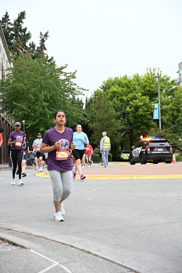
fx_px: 432
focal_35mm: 57
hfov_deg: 23.8
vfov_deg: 35.0
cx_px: 91
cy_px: 136
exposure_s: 1/800
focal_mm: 57
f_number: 4
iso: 1600
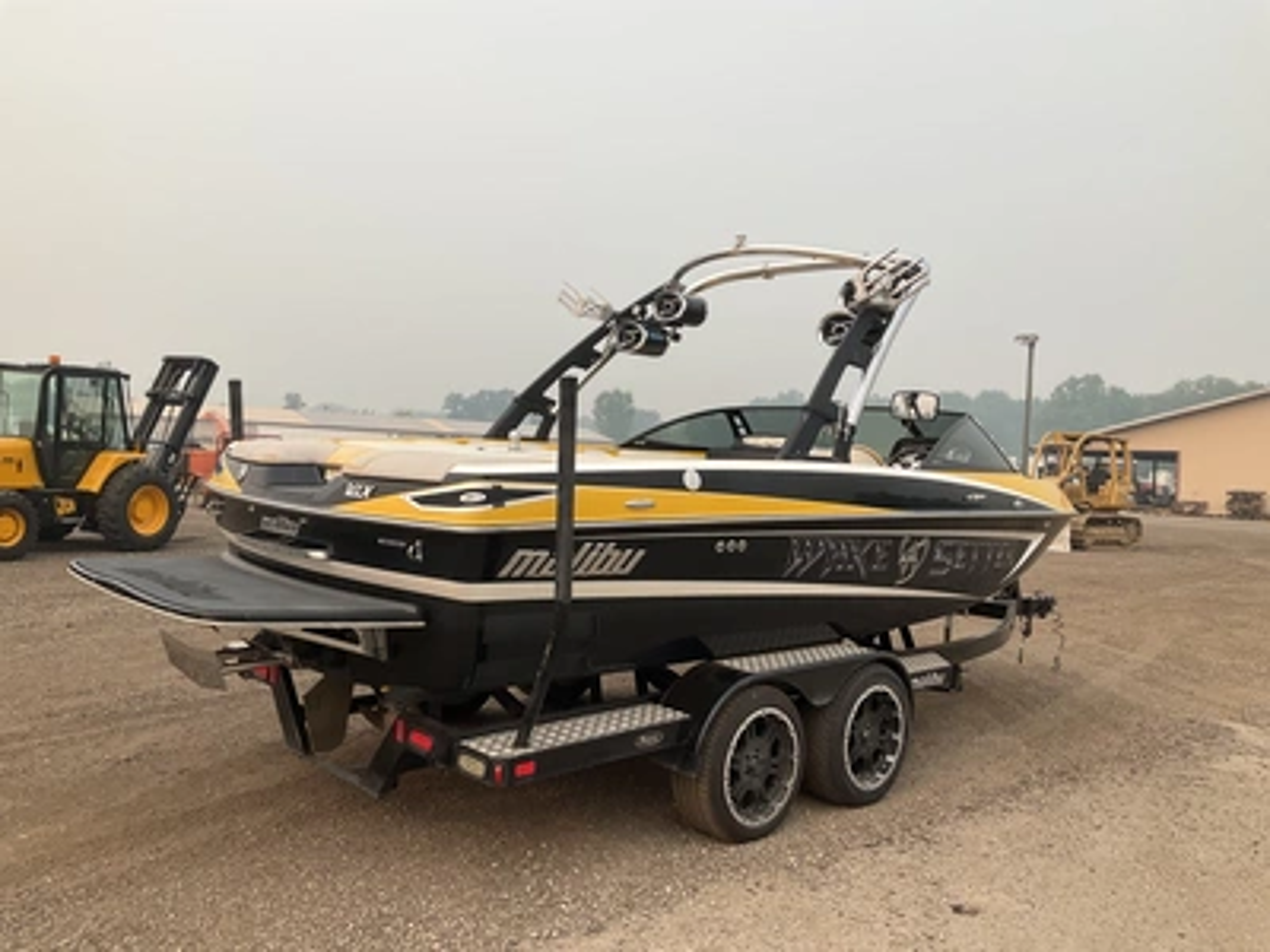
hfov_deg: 61.7
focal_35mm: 29
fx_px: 1064
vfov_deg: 48.2
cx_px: 635
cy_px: 476
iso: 25
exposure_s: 1/929
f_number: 1.8
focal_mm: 3
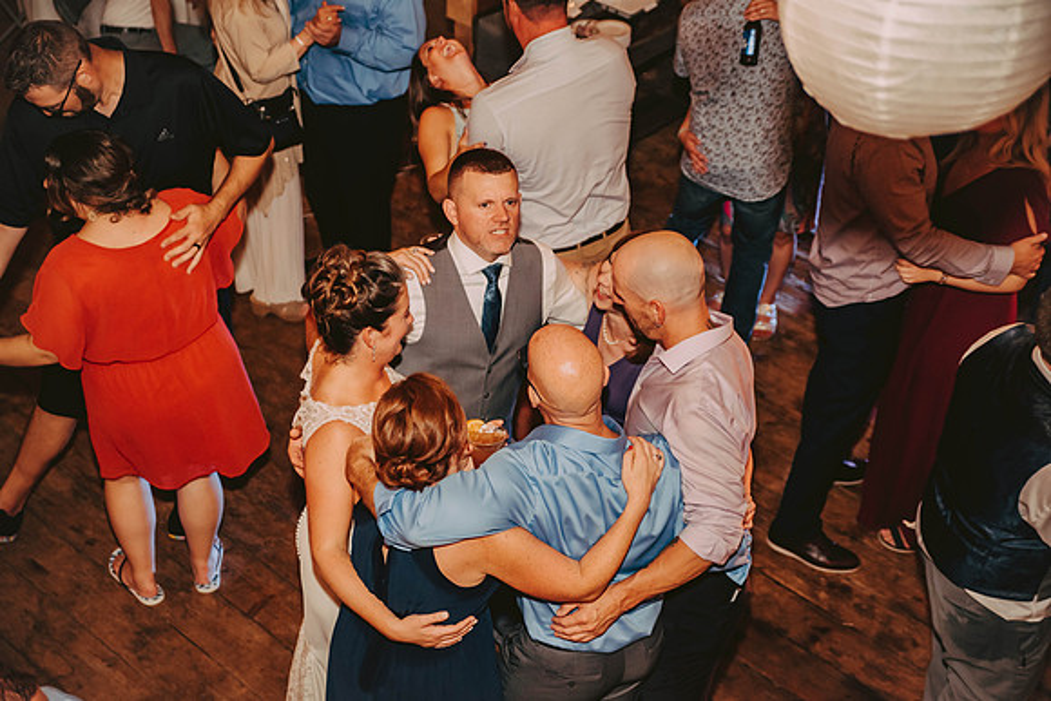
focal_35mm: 55
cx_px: 526
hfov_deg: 36.2
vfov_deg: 24.6
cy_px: 350
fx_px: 1606
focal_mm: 55
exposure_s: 1/160
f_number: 2.8
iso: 1000
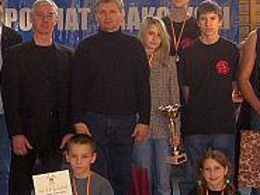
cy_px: 61
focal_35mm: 92
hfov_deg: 21.1
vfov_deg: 16.0
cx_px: 53
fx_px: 691
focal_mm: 5.6
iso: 125
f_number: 2.7
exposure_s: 1/60
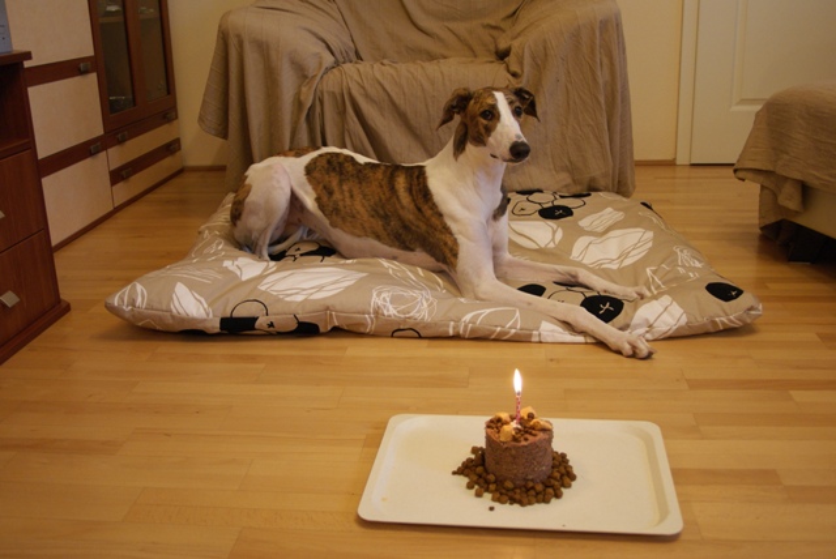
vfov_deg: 36.9
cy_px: 280
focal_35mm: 36
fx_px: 837
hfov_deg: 53.1
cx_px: 418
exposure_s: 1/40
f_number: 4
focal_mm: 24
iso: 400
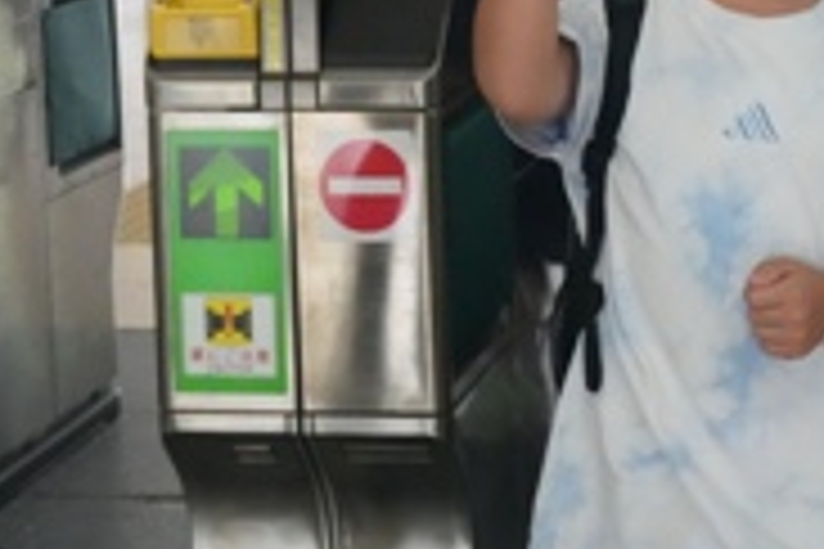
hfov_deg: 16.7
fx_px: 2771
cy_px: 47
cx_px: 702
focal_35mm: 121
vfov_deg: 11.2
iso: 10000
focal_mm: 37
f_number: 7.1
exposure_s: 1/400
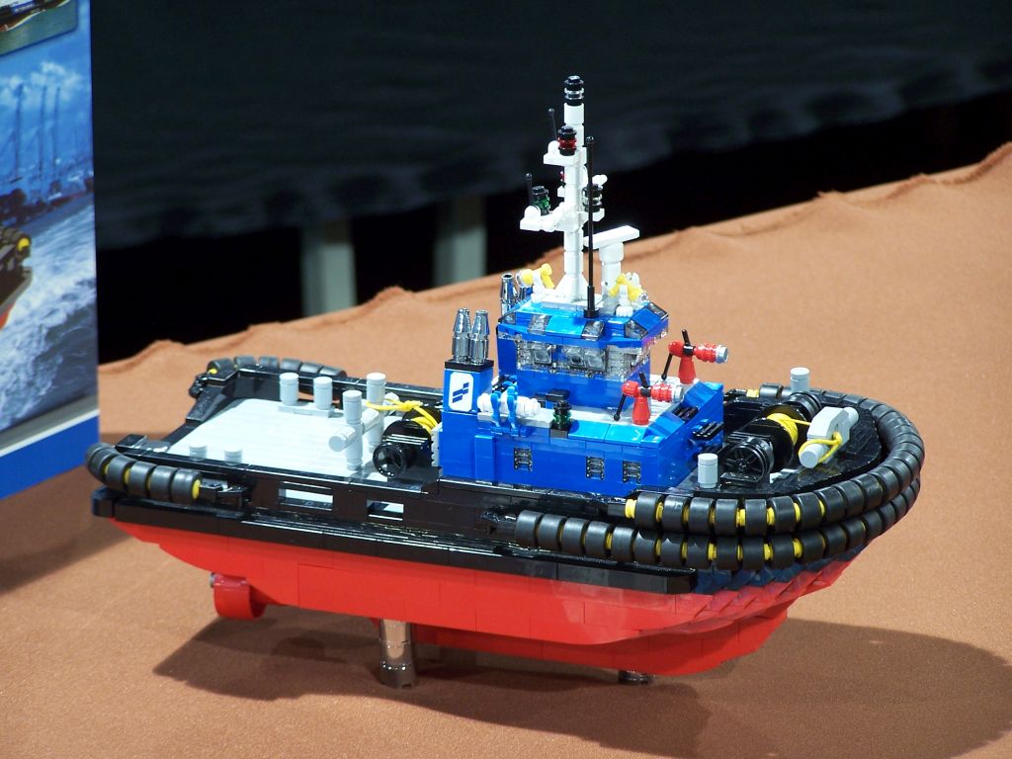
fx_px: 5525
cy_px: 380
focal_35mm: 189
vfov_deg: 7.9
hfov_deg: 10.5
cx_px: 506
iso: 80
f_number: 3.2
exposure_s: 1/2
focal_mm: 31.3
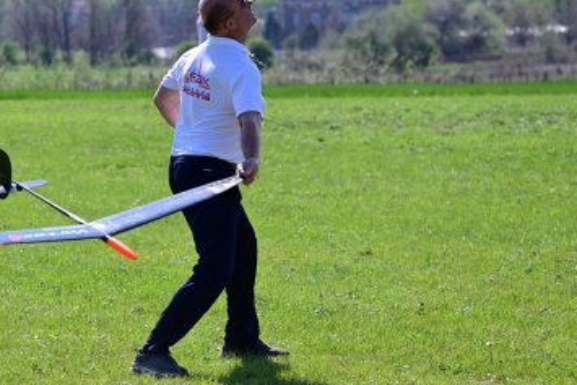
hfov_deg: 10.5
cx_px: 196
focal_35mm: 196
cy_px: 148
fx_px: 3143
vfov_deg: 7.0
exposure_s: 1/2500
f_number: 6.3
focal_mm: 140
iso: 800
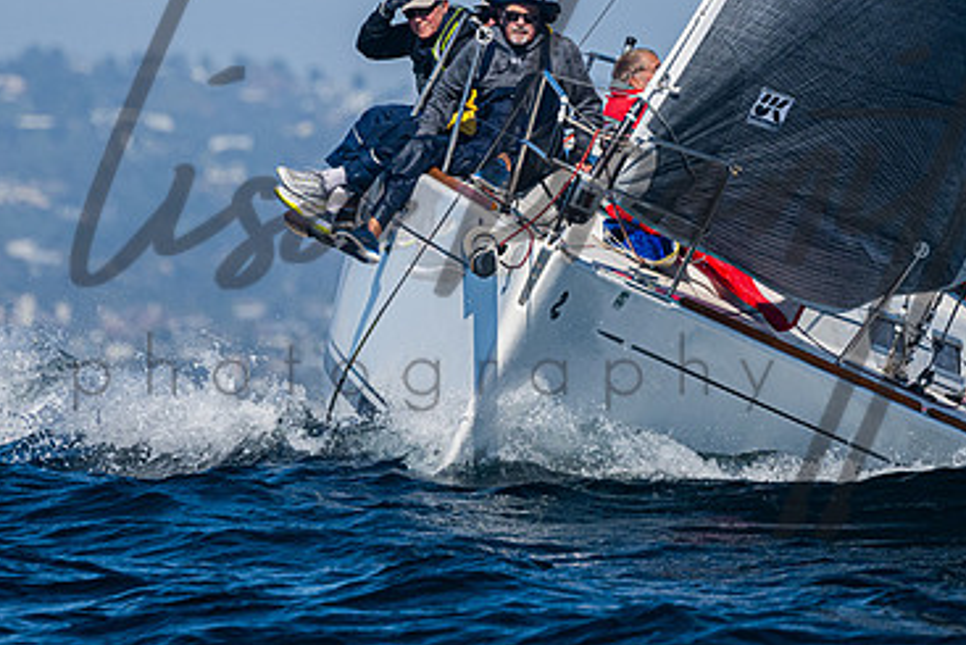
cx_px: 574
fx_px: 23272
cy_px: 74
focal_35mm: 867
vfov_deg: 1.6
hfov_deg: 2.4
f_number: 6.3
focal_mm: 400
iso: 400
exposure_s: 1/6400
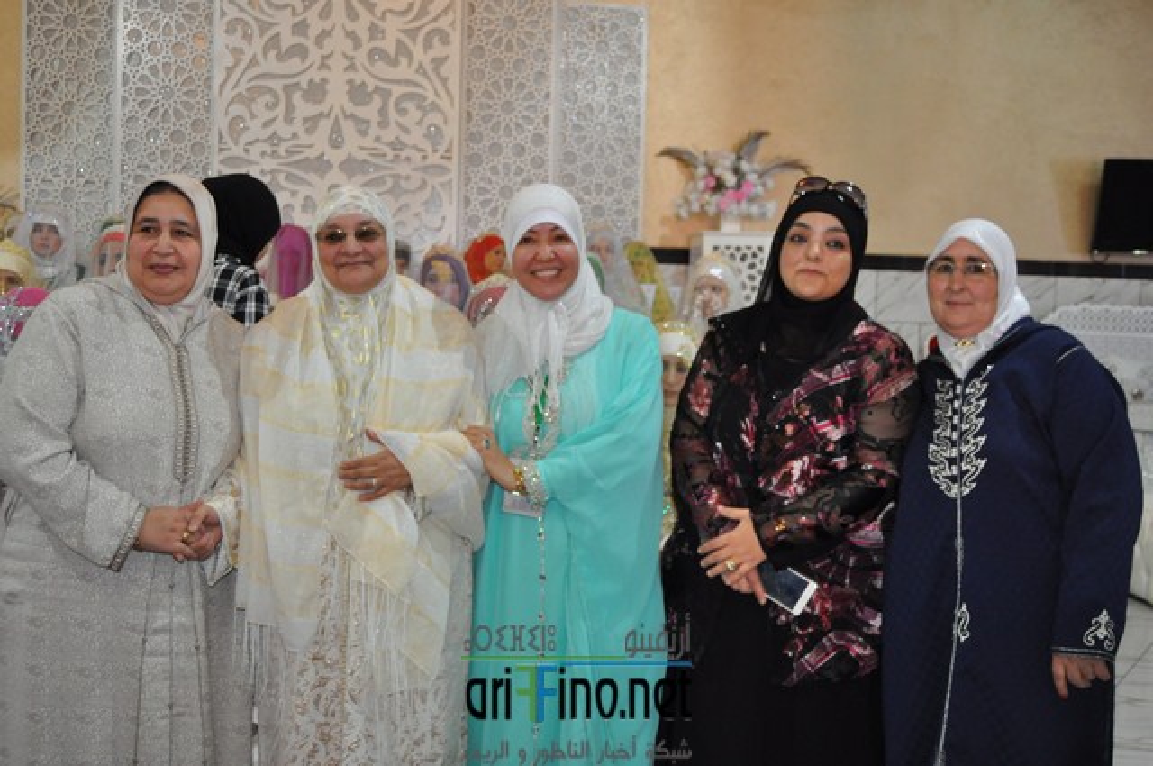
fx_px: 1104
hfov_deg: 55.2
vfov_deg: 38.3
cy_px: 383
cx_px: 576
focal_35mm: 34
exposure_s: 1/60
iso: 800
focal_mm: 23
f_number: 3.8
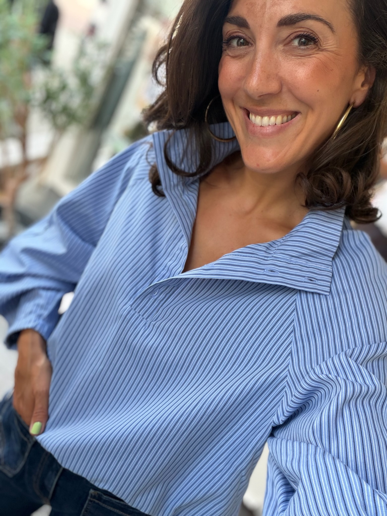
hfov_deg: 46.8
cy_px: 258
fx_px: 447
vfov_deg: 60.0
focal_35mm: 30
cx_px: 194
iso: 80
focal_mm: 2.71
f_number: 1.9
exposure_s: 1/73
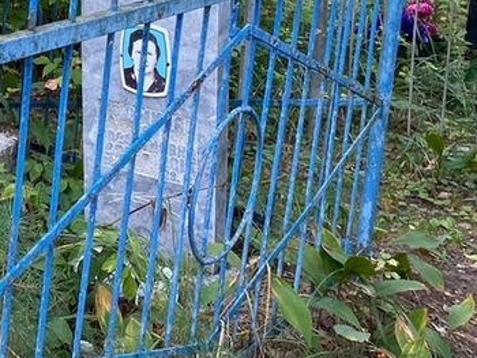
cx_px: -132
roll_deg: -1.2
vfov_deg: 18.7
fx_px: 1048
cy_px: -26
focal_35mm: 76
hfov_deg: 23.0
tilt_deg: -5.4
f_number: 1.8
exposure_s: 1/121
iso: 100
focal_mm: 4.25
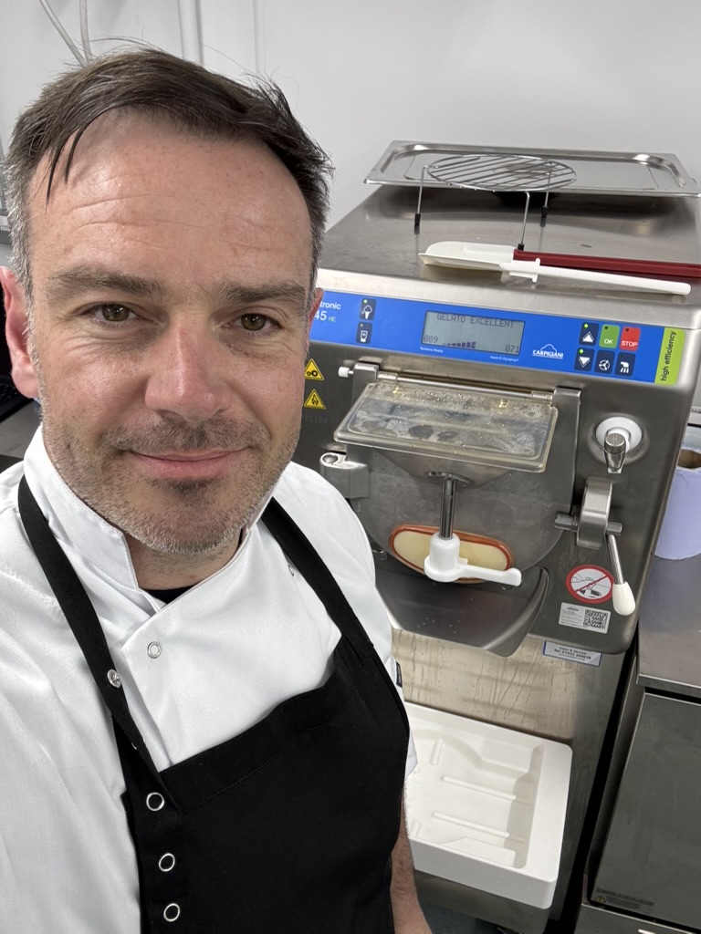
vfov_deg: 60.0
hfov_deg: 46.8
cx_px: 350
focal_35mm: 30
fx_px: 810
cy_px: 467
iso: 50
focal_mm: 2.69
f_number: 1.9
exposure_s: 1/100
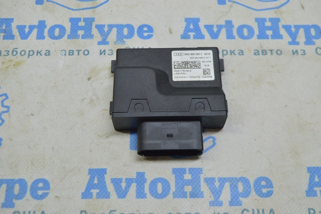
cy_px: 107
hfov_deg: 42.4
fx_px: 414
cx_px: 160
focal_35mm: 46
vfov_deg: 28.9
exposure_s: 1/40
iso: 400
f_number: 5.6
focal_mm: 31
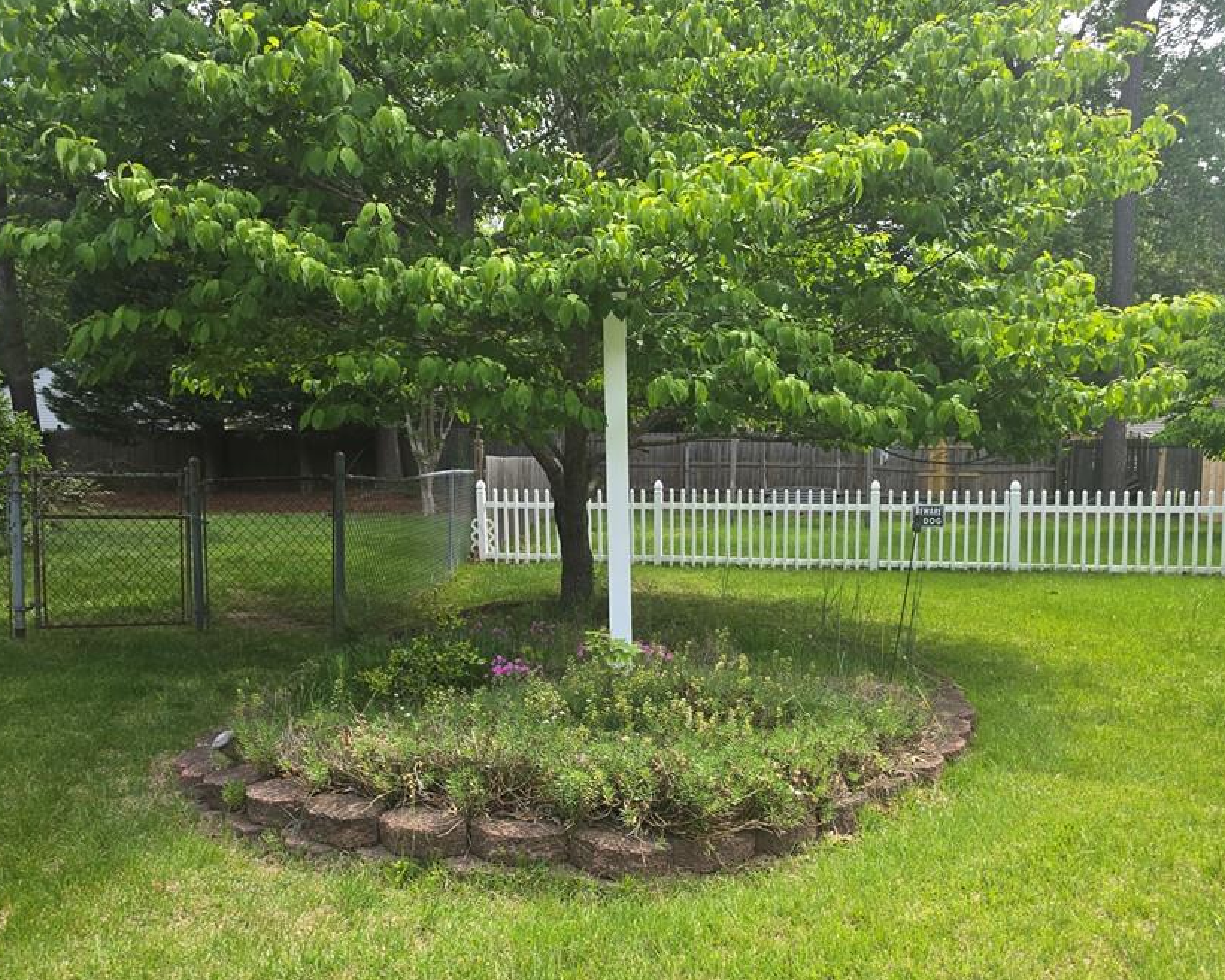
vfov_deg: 51.4
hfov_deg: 62.2
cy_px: 558
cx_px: 625
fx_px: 1015
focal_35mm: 28
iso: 12
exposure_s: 1/190
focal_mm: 6.3
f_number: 1.7
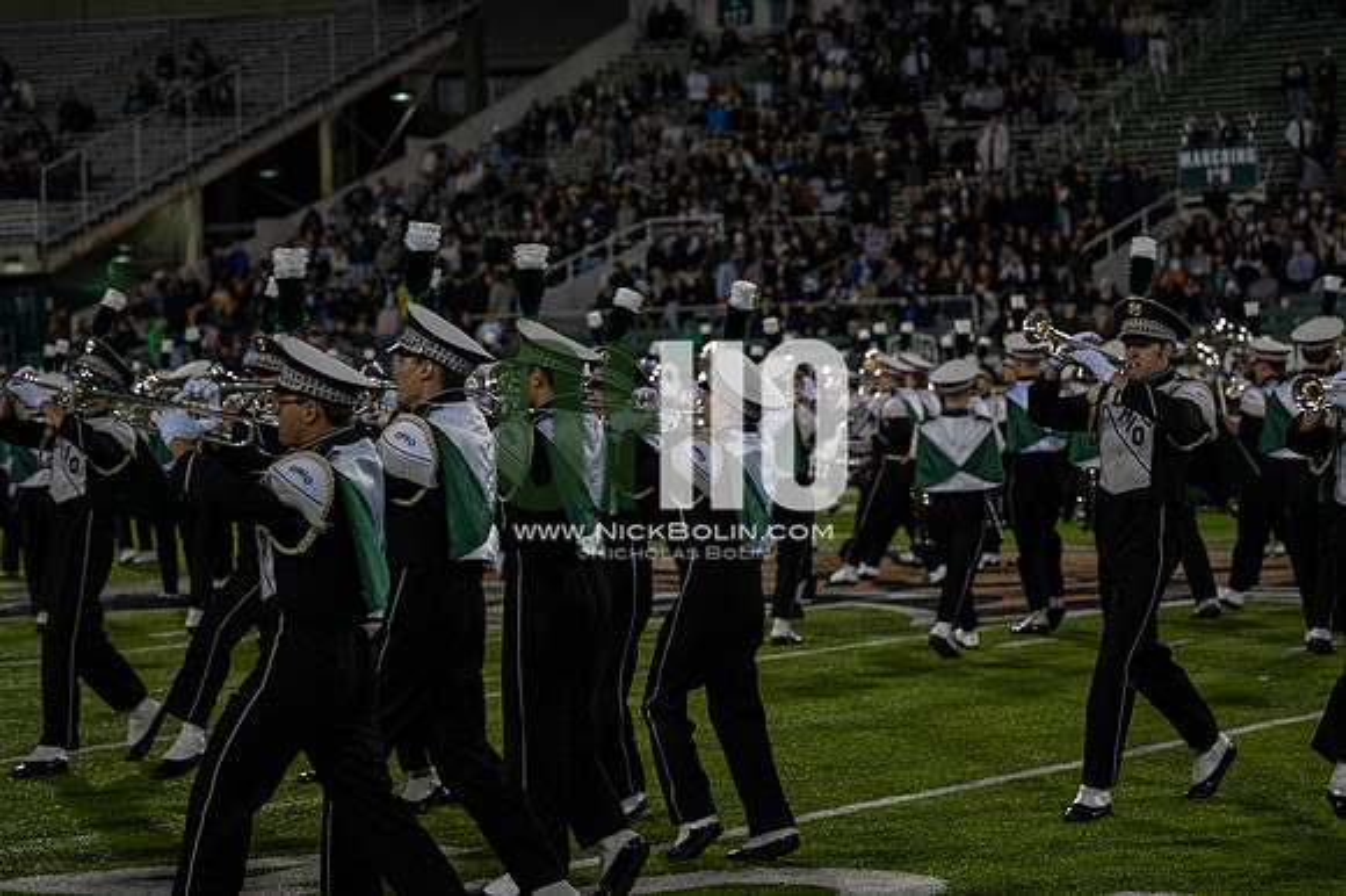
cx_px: 673
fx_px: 3923
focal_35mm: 105
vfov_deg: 13.0
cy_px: 448
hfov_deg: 19.5
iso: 250
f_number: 2.8
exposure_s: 1/500
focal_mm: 70
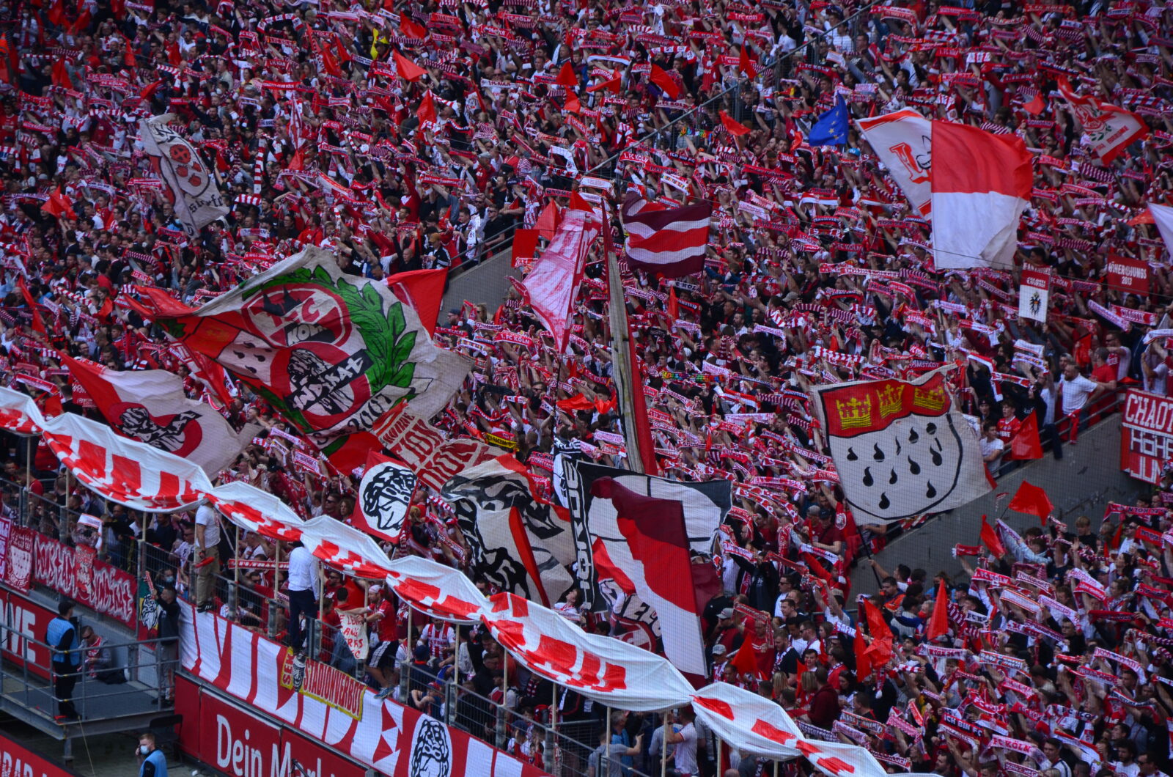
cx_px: 586
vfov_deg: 8.7
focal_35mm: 158
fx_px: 5122
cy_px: 388
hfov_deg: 13.1
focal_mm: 105
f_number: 5.6
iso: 400
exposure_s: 1/500
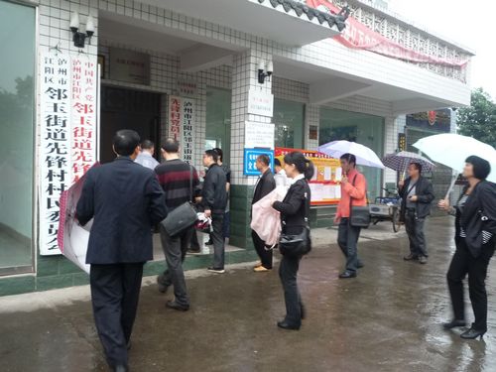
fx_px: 416
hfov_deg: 61.7
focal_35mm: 29
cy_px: 186
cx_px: 248
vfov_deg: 48.2
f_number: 2.8
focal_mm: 4.4
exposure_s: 1/30
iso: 200
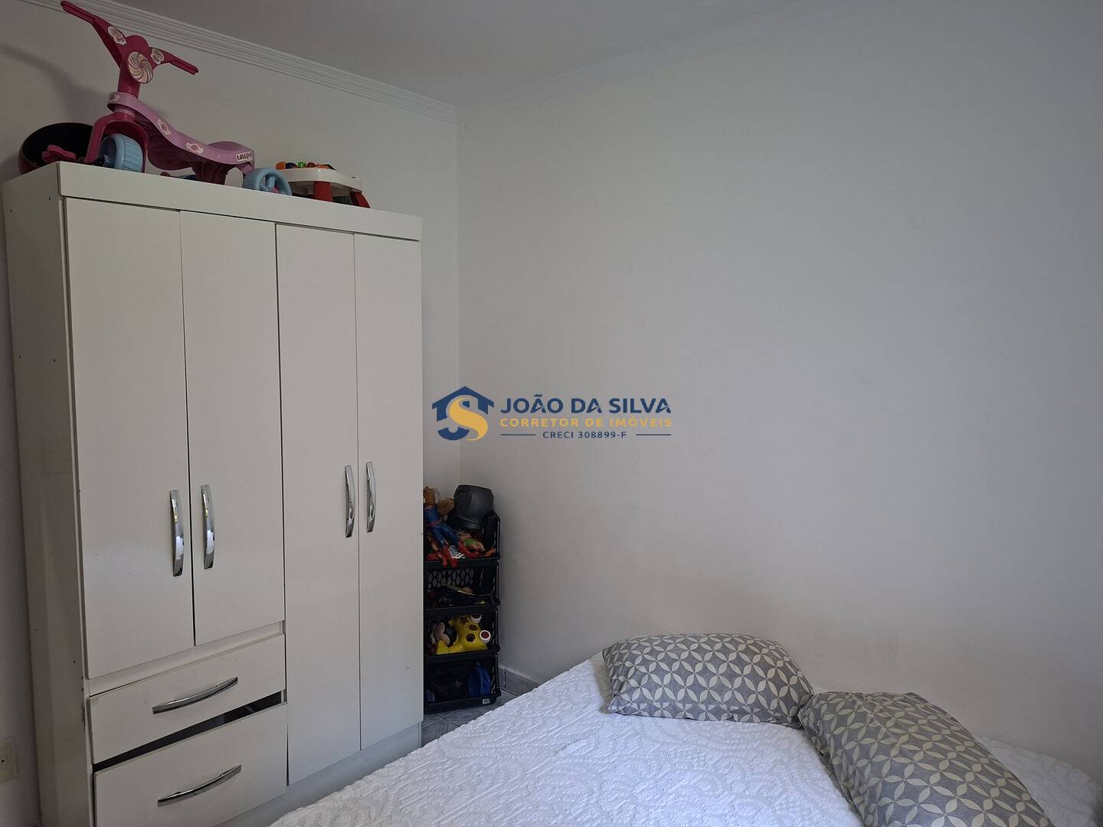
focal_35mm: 23
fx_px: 733
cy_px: 414
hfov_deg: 73.9
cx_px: 552
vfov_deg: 58.9
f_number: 1.8
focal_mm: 5.54
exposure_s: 1/60
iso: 250
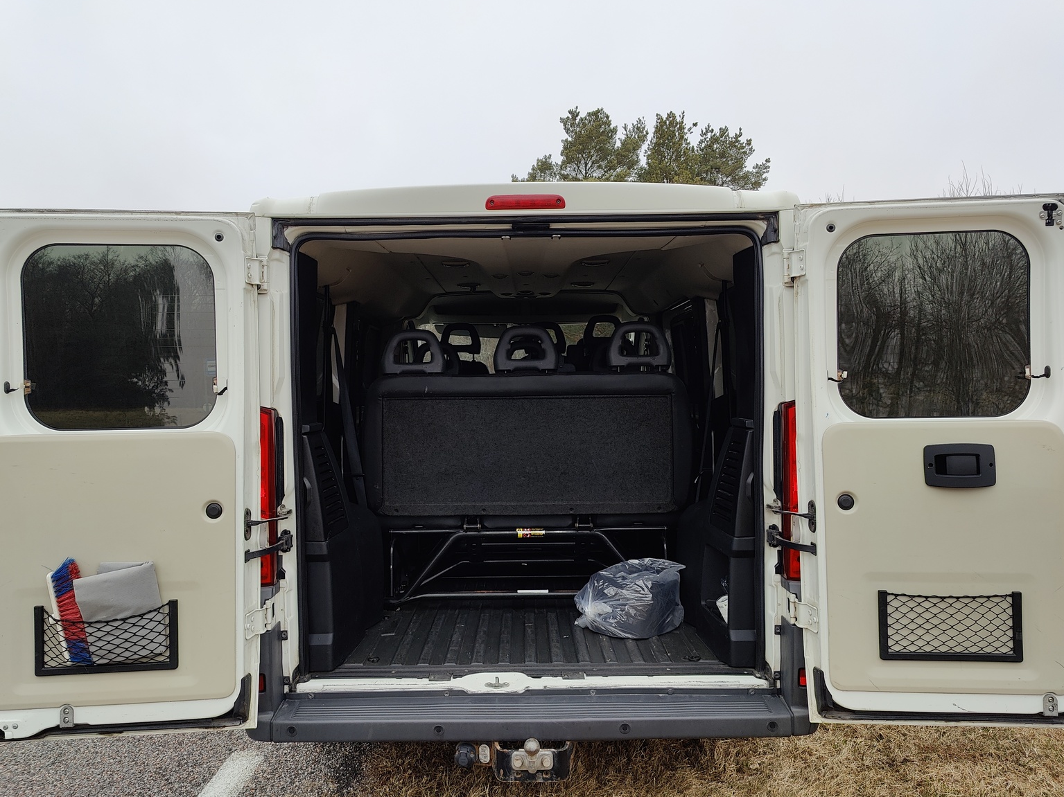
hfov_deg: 71.6
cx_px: 532
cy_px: 406
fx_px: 738
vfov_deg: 56.8
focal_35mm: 24
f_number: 1.8
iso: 50
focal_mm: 6.06
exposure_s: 1/1236
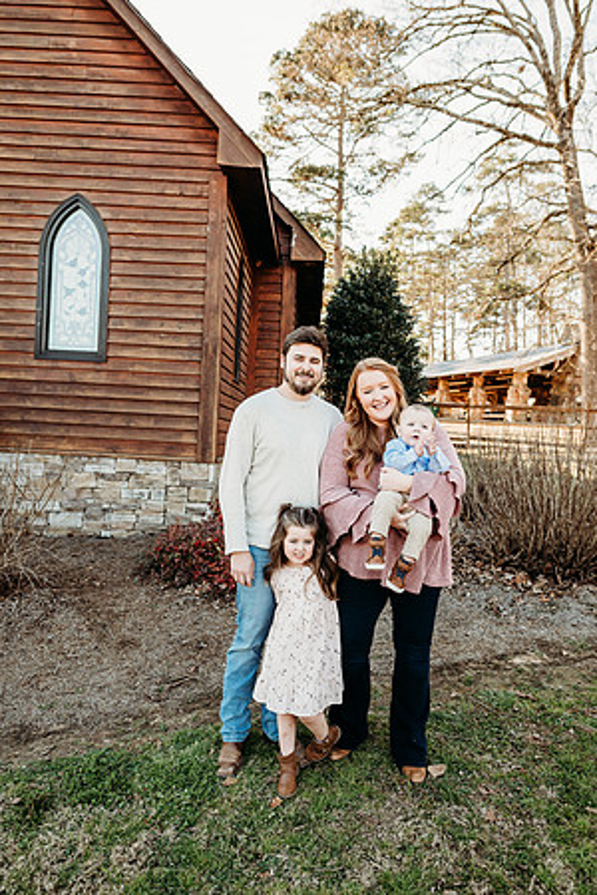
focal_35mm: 24
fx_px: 597
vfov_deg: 73.7
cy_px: 448
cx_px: 298
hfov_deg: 53.1
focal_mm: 24
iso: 250
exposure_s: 1/320
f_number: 2.8
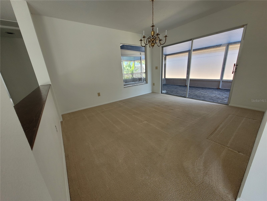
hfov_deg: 106.2
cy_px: 100
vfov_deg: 89.9
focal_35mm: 13
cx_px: 134
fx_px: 100
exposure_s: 1/60
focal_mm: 1.74
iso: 100
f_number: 2.2
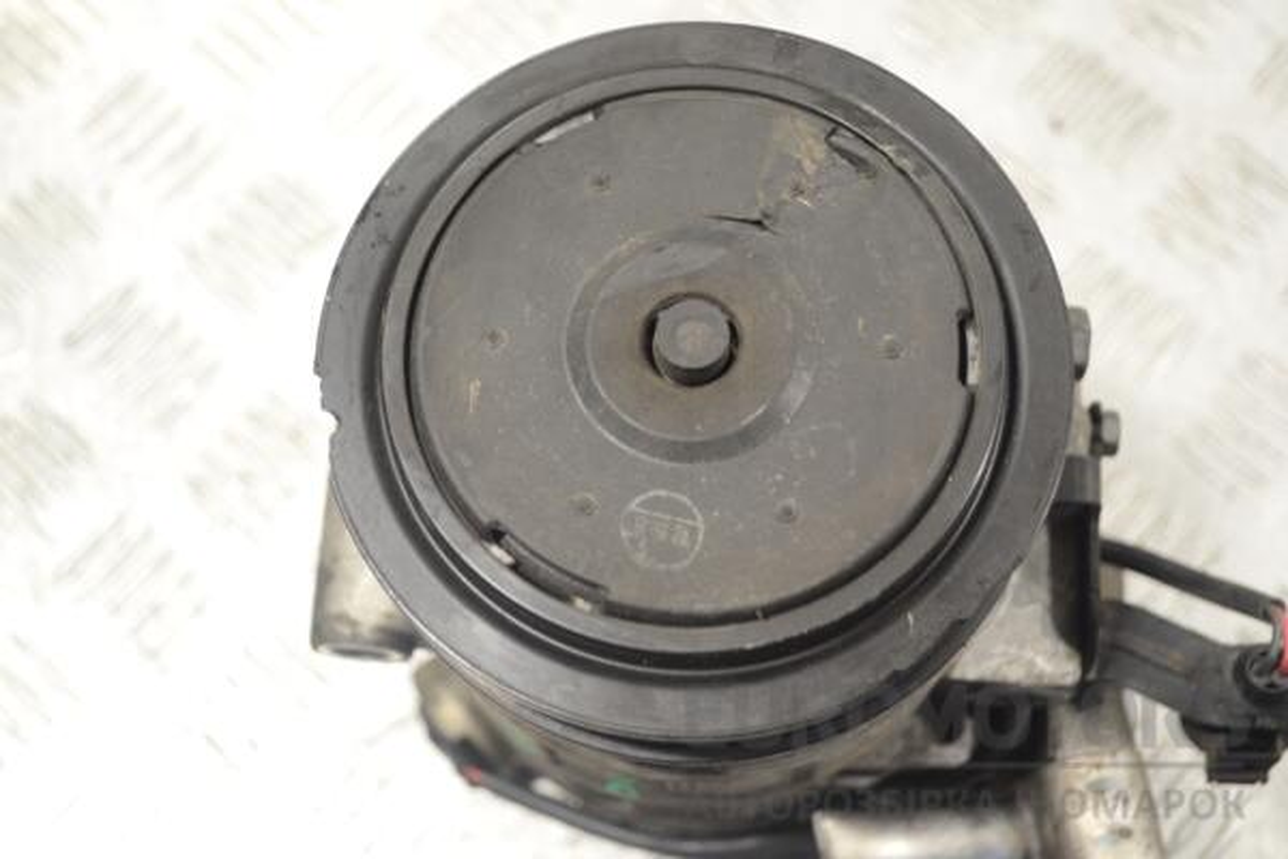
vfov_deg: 25.8
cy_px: 430
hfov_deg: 37.9
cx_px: 644
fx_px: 1878
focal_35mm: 52
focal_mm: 35
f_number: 5
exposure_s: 1/30
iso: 220
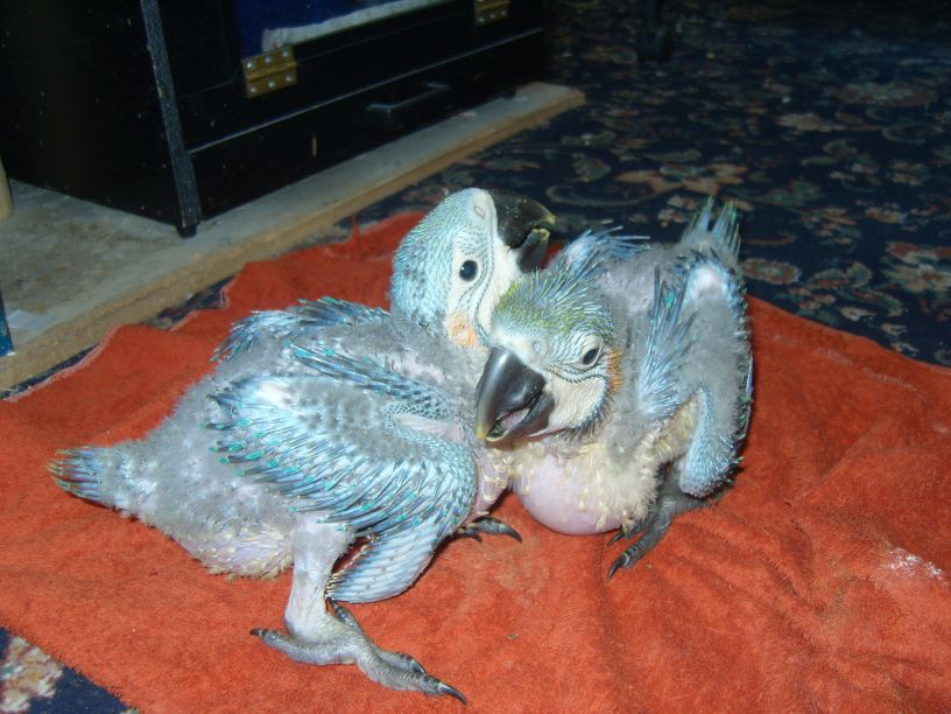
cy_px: 357
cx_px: 476
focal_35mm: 35
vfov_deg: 40.7
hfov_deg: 52.6
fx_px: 962
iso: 100
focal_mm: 7.4
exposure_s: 1/30
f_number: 2.8
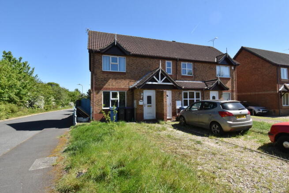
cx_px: 144
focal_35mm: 20
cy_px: 96
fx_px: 157
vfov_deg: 63.2
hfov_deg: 85.4
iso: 800
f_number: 13
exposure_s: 1/640
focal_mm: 13
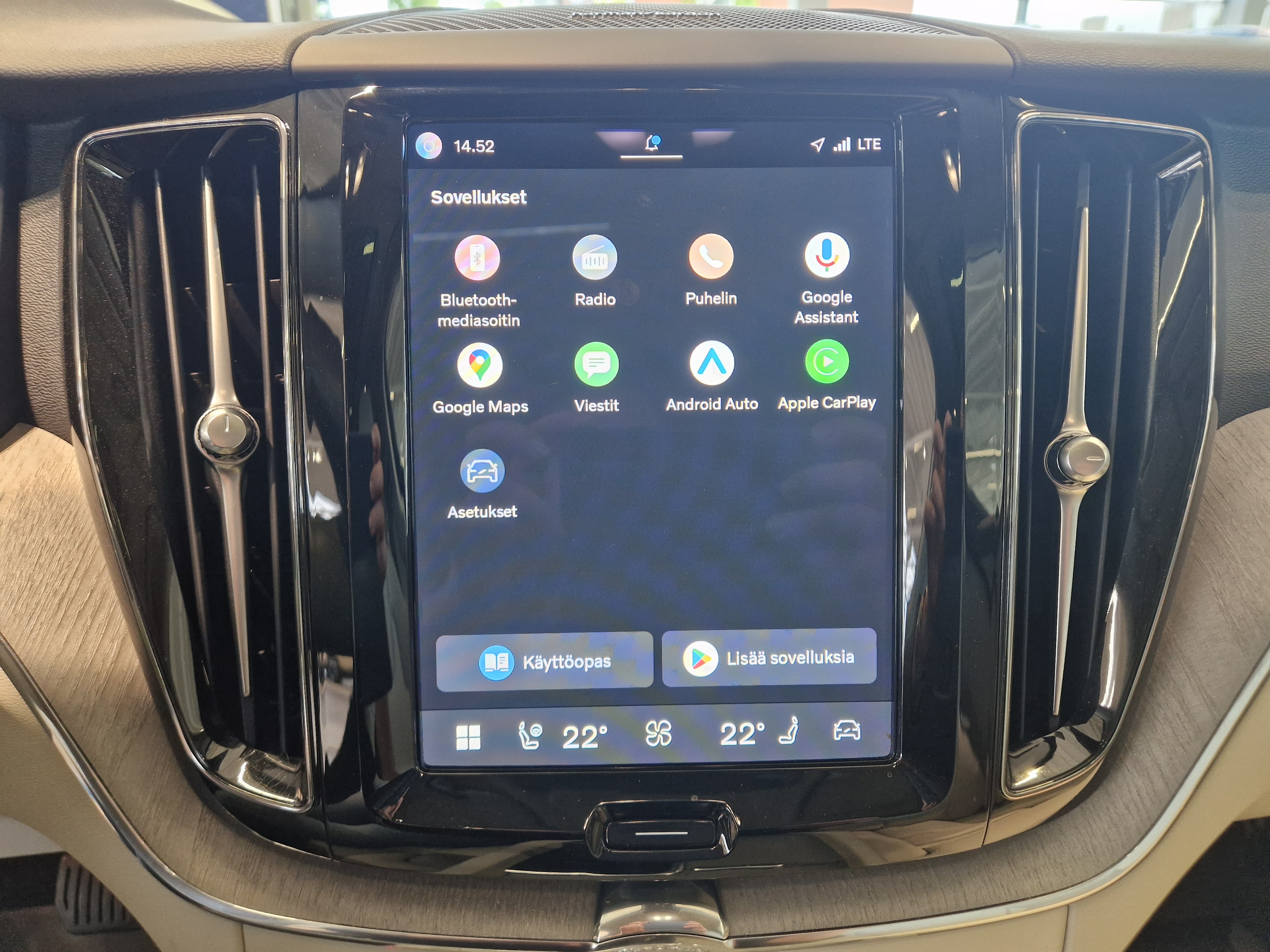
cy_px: 476
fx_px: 844
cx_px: 635
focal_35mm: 23
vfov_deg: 58.9
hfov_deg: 73.9
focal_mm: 5.4
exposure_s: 1/100
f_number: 1.8
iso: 320
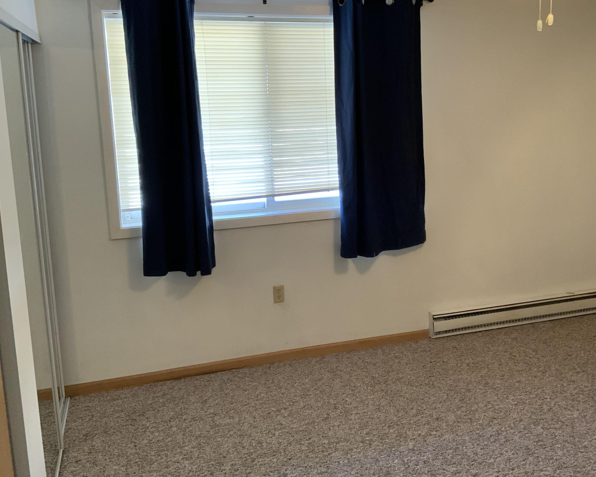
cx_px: 342
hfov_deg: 50.1
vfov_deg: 41.0
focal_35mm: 36
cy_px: 200
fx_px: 635
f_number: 1.8
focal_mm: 3
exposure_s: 1/60
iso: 125
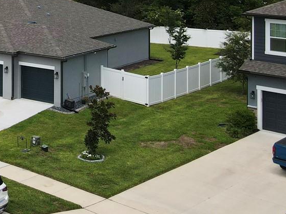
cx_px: -96
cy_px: -42
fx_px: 570
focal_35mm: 69
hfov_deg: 24.3
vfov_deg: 20.0
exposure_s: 1/1250
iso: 100
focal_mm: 4.5
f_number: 2.8
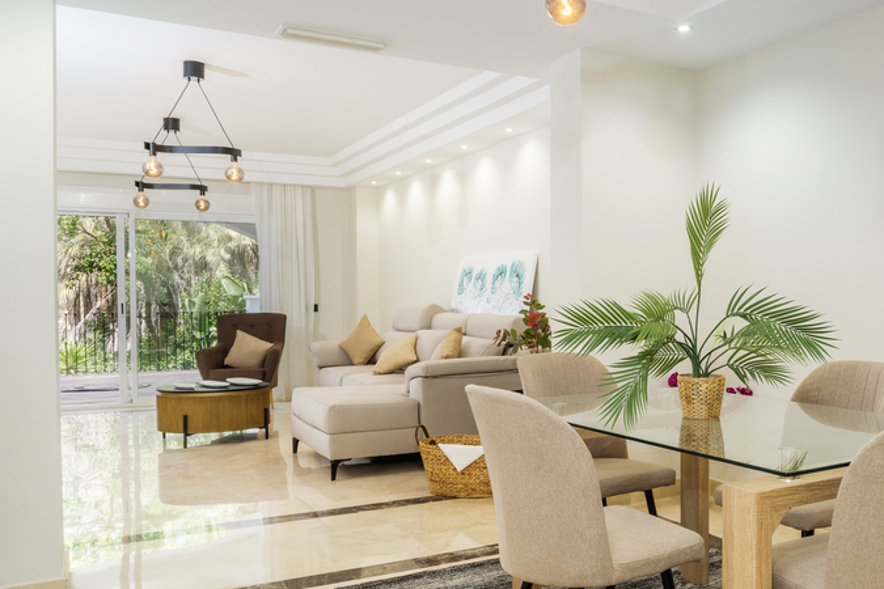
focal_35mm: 32
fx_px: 786
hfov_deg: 56.4
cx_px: 640
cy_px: 306
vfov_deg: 41.1
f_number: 10
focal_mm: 18
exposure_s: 1/160
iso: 320
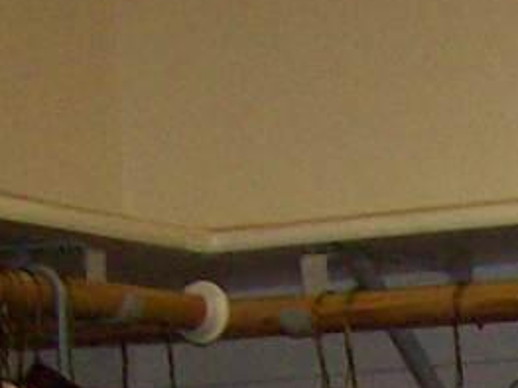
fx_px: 3276
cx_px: 1099
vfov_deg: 6.3
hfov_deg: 8.5
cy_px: 1089
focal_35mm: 219
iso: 140
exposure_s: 1/64
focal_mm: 6
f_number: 2.7
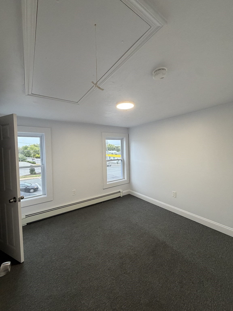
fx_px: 126
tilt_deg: -1.7
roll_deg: +1.6
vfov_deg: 102.1
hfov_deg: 85.7
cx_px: 116
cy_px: 156
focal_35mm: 14
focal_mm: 2.22
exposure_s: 1/120
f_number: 2.2
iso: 320
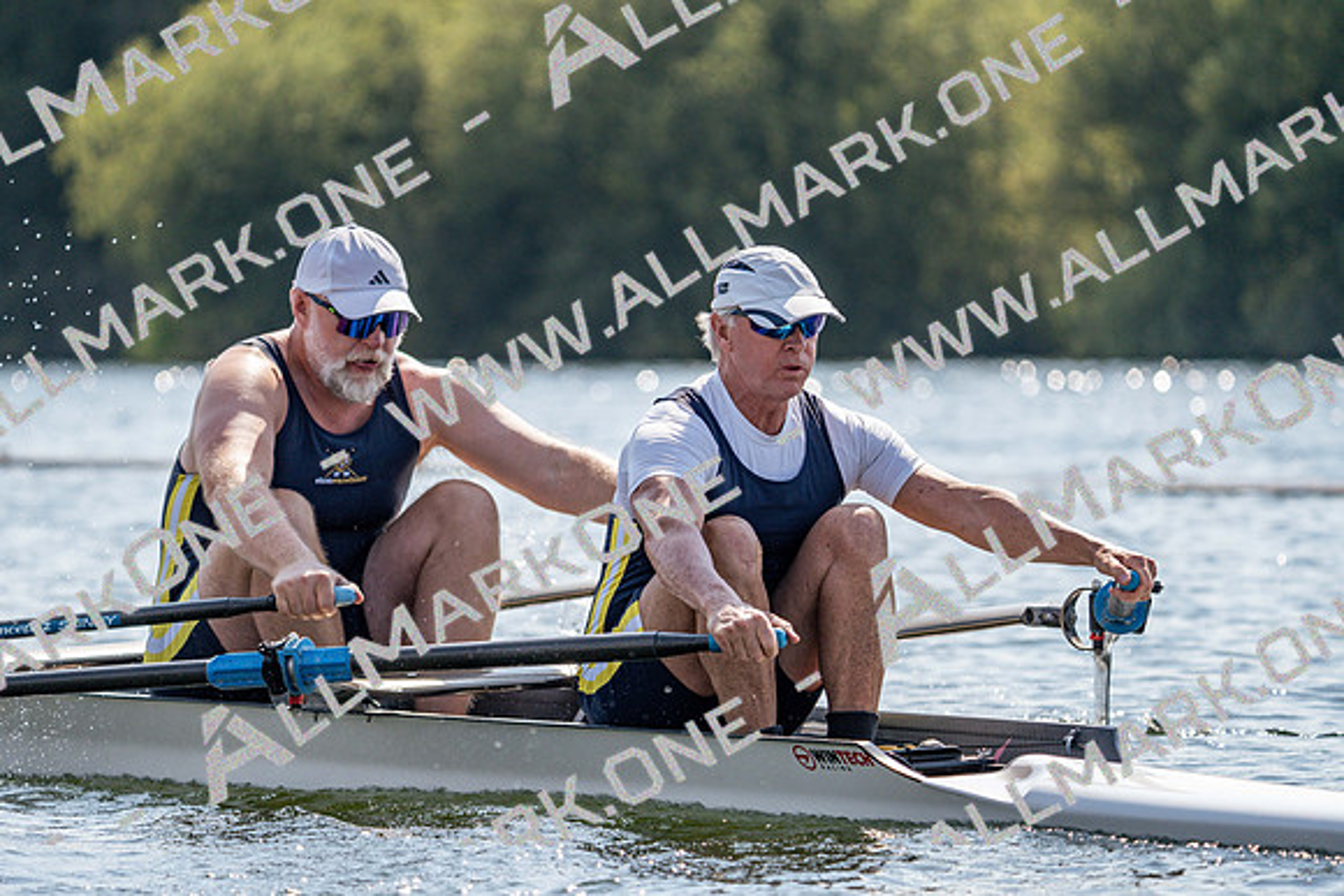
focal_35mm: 261
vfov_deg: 5.3
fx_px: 9746
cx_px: 672
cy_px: 448
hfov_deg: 7.9
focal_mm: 261
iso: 250
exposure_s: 1/1600
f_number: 5.6
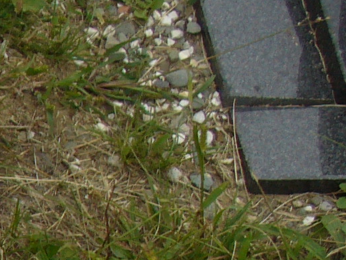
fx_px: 1819
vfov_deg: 7.9
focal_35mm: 182
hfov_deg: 9.7
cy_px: 481
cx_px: -449
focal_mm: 6.1
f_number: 2.8
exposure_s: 1/320
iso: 80
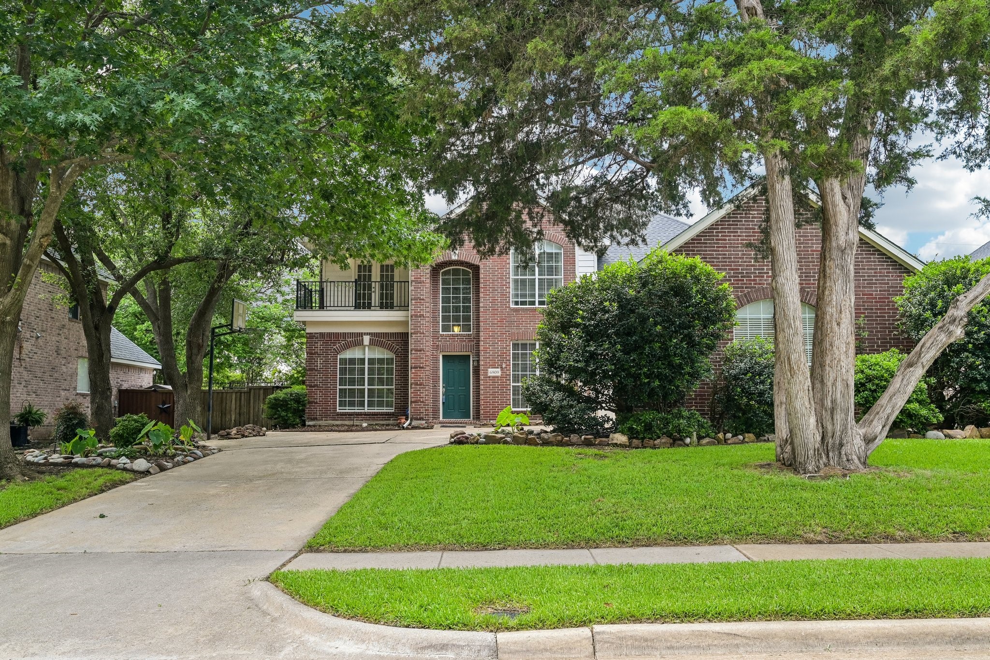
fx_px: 825
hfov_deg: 61.9
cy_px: 330
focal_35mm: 30
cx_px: 495
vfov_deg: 43.6
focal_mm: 30
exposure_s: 1/320
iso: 400
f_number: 8
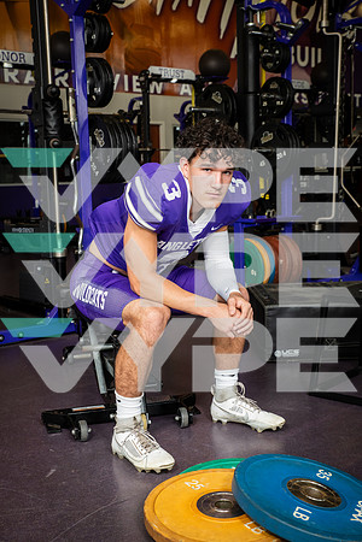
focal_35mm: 48
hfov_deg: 28.1
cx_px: 181
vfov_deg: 41.1
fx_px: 724
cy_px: 271
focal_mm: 48
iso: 800
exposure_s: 1/250
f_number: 7.1
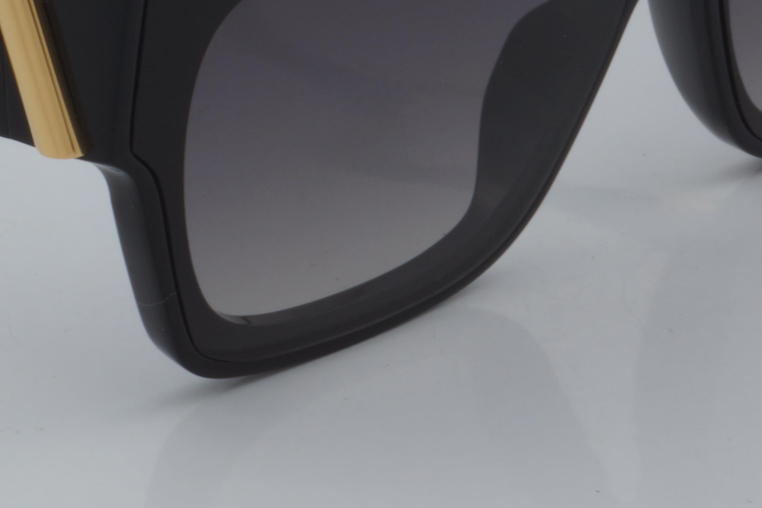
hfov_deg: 12.3
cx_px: 190
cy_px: -25
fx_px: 3518
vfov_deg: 8.2
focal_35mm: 166
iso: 100
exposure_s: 1/4
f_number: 32
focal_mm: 45
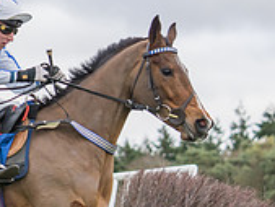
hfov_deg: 7.0
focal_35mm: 273
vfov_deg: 5.5
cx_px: -247
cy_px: 100
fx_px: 2170
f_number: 2.8
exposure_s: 1/1000
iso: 800
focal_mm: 70
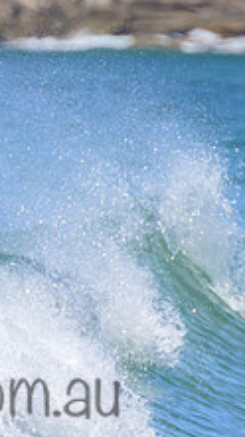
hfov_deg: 0.7
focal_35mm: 1760
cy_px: 371
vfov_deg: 1.2
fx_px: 20366
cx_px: -89
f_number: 11
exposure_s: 1/2000
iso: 1100
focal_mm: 640
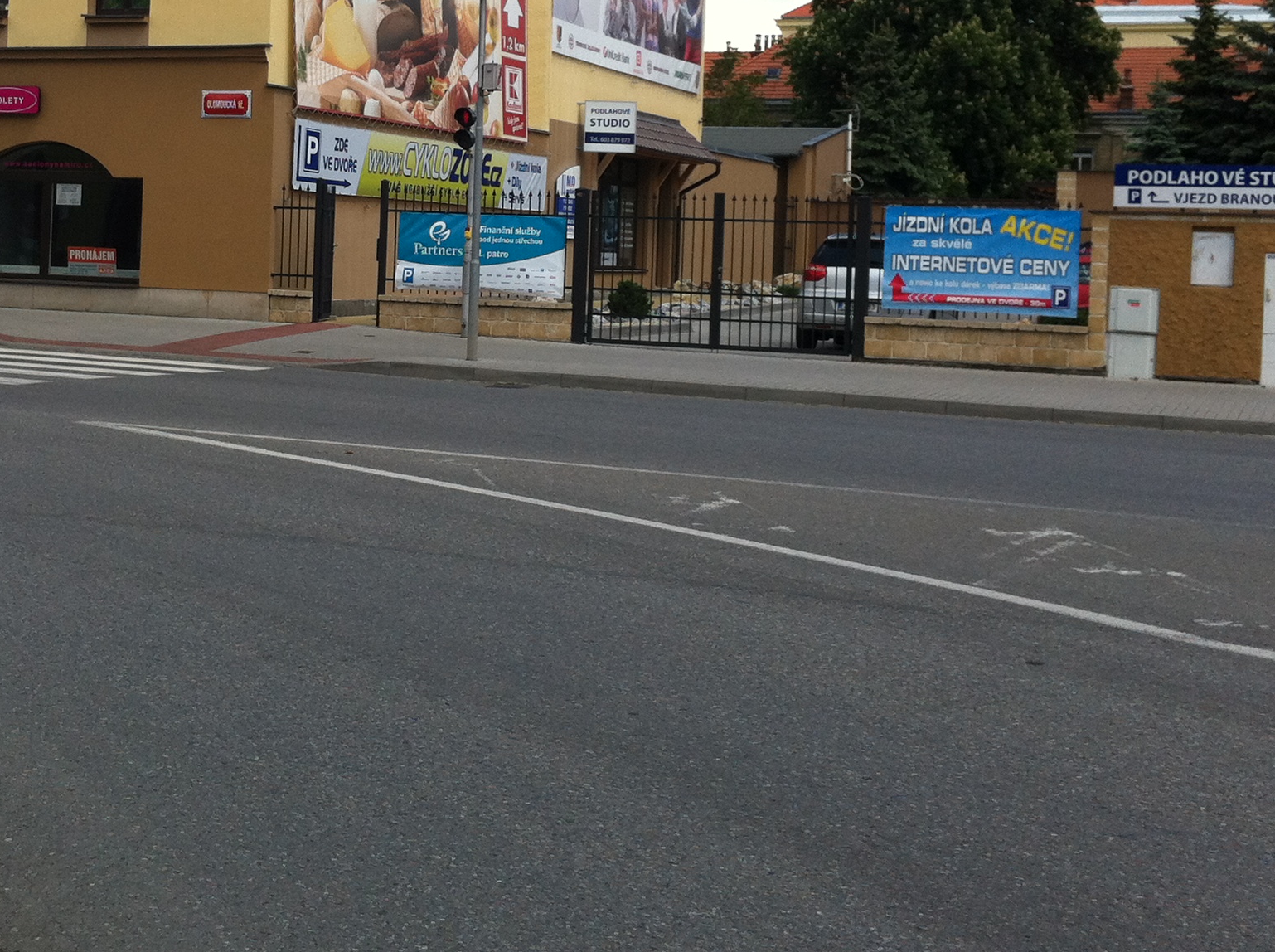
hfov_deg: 32.5
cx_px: 429
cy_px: 242
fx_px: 2169
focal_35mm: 59
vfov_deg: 24.5
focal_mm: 3.85
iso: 80
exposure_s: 1/815
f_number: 2.8
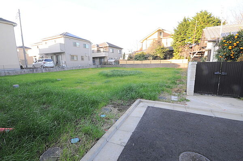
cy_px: 80
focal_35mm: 15
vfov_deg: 77.1
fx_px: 101
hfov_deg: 100.5
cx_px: 122
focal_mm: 10
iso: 800
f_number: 4
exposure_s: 1/40
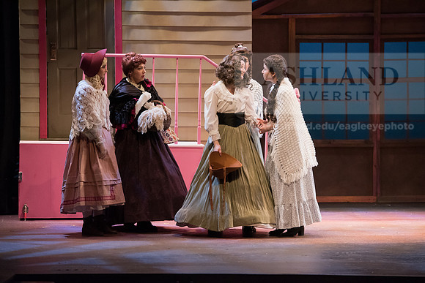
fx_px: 1712
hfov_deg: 14.2
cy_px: 142
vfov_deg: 9.5
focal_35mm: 145
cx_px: 212
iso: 5000
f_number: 4
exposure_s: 1/400
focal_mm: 145
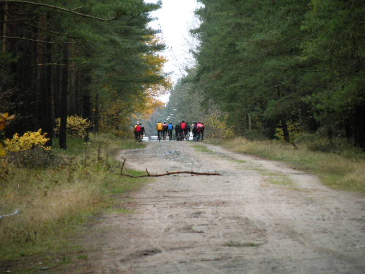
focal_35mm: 486
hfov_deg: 4.1
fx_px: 5125
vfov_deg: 3.1
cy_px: 137
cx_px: 182
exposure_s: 1/150
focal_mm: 84.2
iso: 314
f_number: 4.5
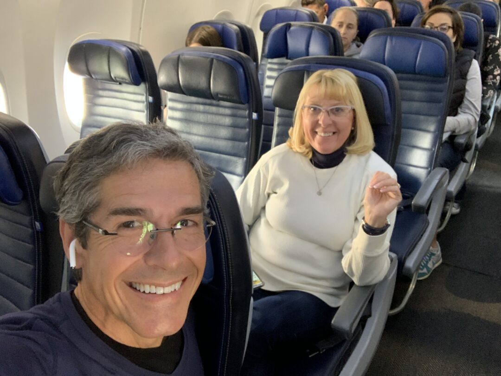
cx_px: 250
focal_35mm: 32
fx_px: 463
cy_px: 188
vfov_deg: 44.2
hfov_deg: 56.8
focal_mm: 2.87
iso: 320
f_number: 2.2
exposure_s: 1/32
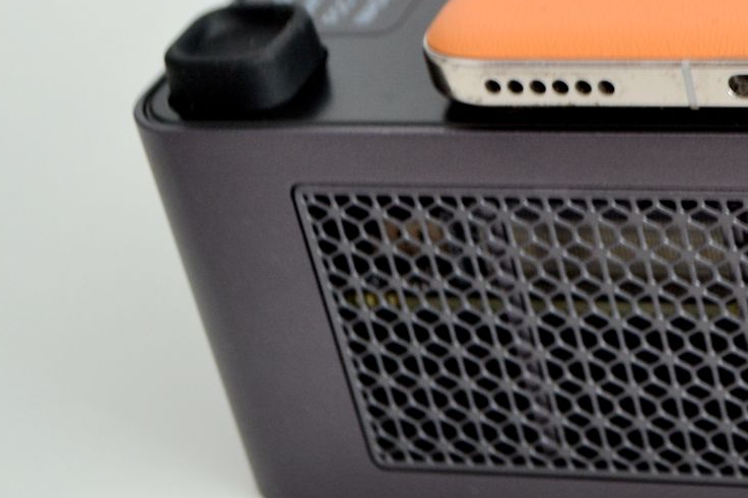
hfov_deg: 15.4
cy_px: 20
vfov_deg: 10.6
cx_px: 906
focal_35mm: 128
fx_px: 2663
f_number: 5
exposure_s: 1/25
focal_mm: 35
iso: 400
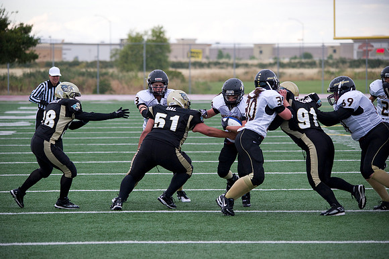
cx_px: 194
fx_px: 2376
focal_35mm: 220
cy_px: 130
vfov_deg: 6.2
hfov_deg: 9.4
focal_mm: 220
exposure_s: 1/1000
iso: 1800
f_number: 5.6
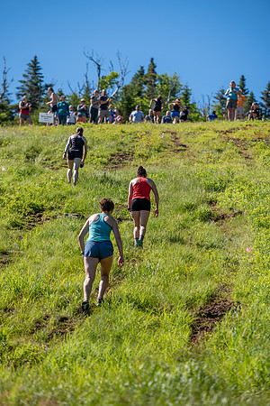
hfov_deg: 10.2
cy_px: 203
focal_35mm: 135
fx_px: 1519
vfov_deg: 15.2
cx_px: 135
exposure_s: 1/1000
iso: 100
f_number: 3.5
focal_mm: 135
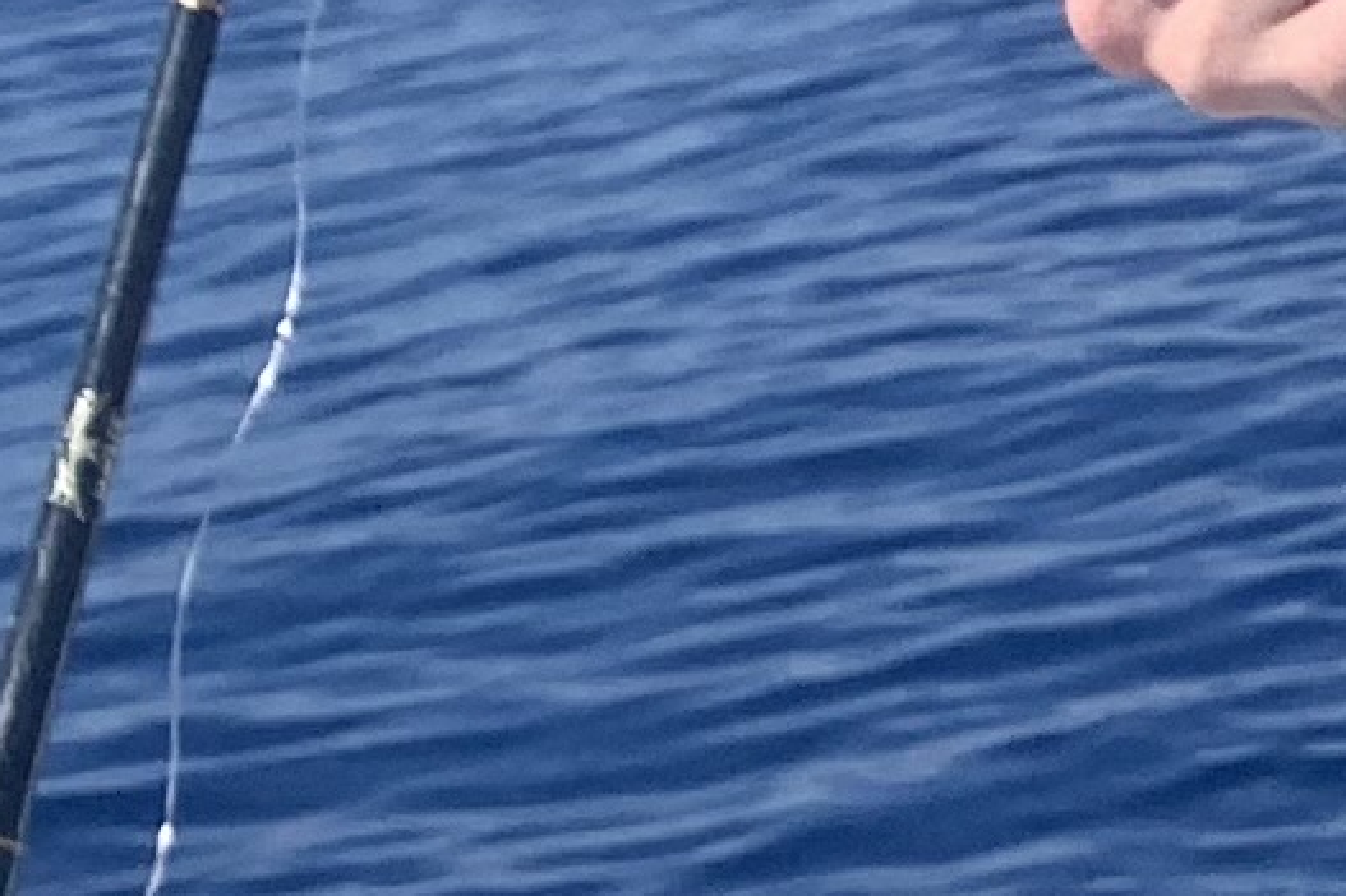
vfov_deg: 6.6
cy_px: 485
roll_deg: +1.7
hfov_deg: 7.6
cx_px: 4955
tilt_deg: -18.1
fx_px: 7737
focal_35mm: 207
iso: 25
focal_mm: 4.25
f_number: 1.8
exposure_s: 1/1916
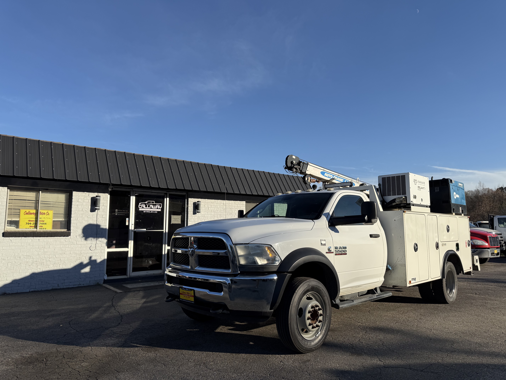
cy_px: 190
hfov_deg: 71.6
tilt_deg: +6.8
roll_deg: +0.4
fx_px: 351
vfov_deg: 56.8
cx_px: 253
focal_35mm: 24
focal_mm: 6.76
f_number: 1.78
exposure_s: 1/4673
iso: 80
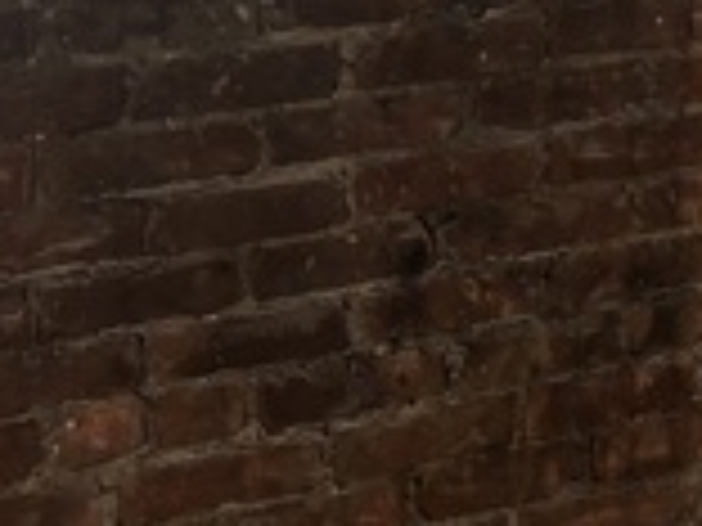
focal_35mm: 133
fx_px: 2697
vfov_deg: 10.7
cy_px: -279
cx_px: 1035
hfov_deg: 14.0
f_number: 1.6
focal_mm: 5.96
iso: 125
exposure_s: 1/60
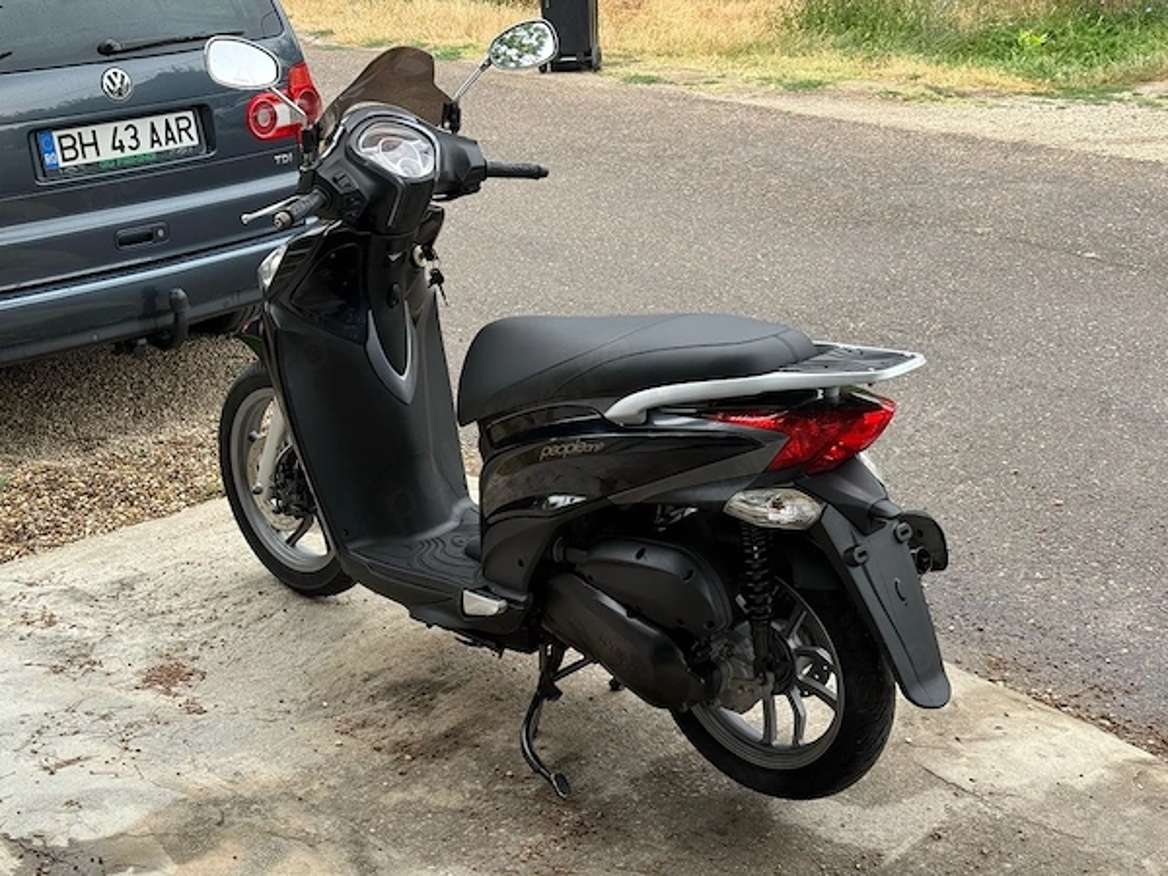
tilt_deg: -20.8
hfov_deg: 39.7
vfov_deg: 30.3
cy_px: 438
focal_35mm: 48
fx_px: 1620
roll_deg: +2.1
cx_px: 584
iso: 80
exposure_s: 1/951
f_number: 1.78
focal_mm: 6.76
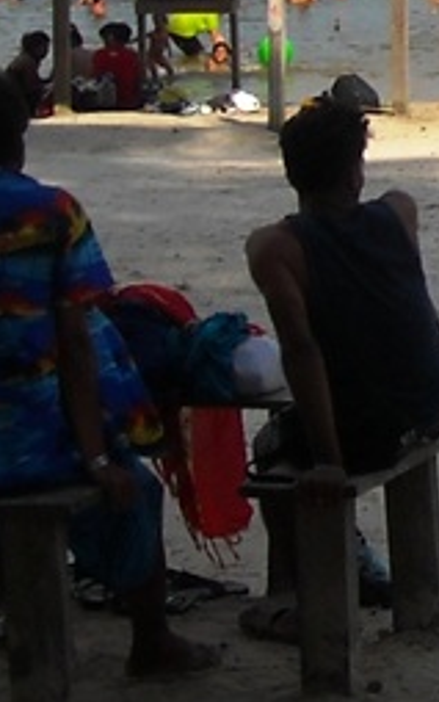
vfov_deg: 11.7
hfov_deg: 7.1
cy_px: -188
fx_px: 3346
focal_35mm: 175
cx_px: 1049
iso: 64
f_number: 5.6
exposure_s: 1/384
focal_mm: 5.7
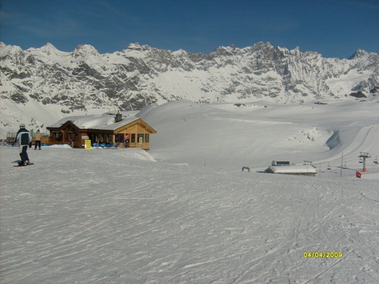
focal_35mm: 35
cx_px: 190
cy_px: 142
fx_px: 383
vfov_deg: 40.7
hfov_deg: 52.6
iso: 80
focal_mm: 5.8
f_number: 7.1
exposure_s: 1/1000
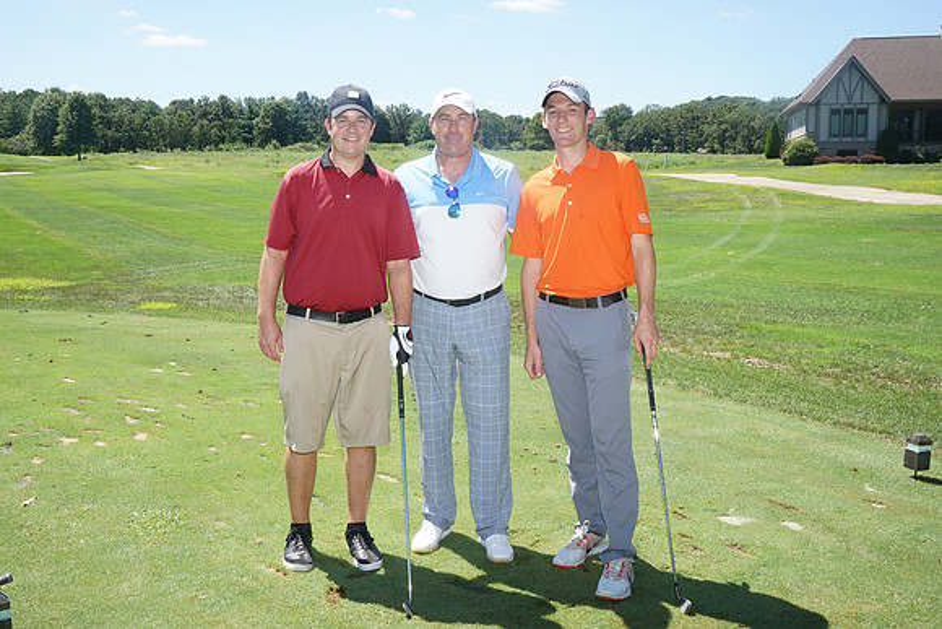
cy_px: 314
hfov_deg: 51.9
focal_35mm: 37
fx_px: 968
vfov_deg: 36.0
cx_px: 471
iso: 800
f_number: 18
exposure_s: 1/200
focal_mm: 37
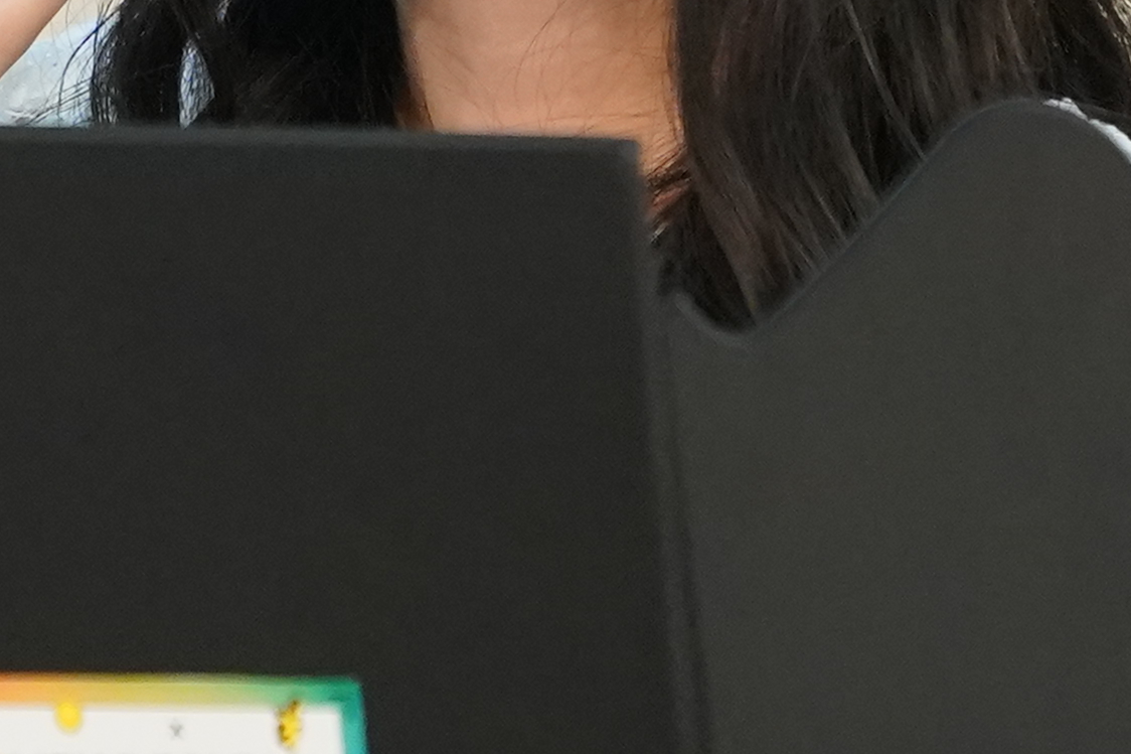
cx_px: 221
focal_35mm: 1747
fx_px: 54873
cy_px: -335
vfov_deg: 0.8
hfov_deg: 1.2
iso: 5000
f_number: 6.3
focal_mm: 333
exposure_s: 1/250
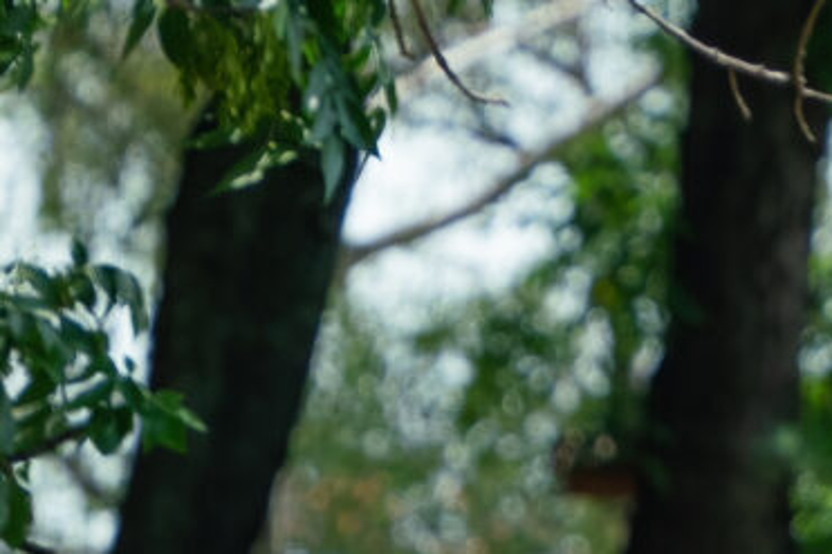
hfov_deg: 1.9
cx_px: 1059
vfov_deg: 1.3
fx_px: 25040
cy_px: 1161
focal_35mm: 1084
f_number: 5.6
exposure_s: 1/320
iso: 250
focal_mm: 157
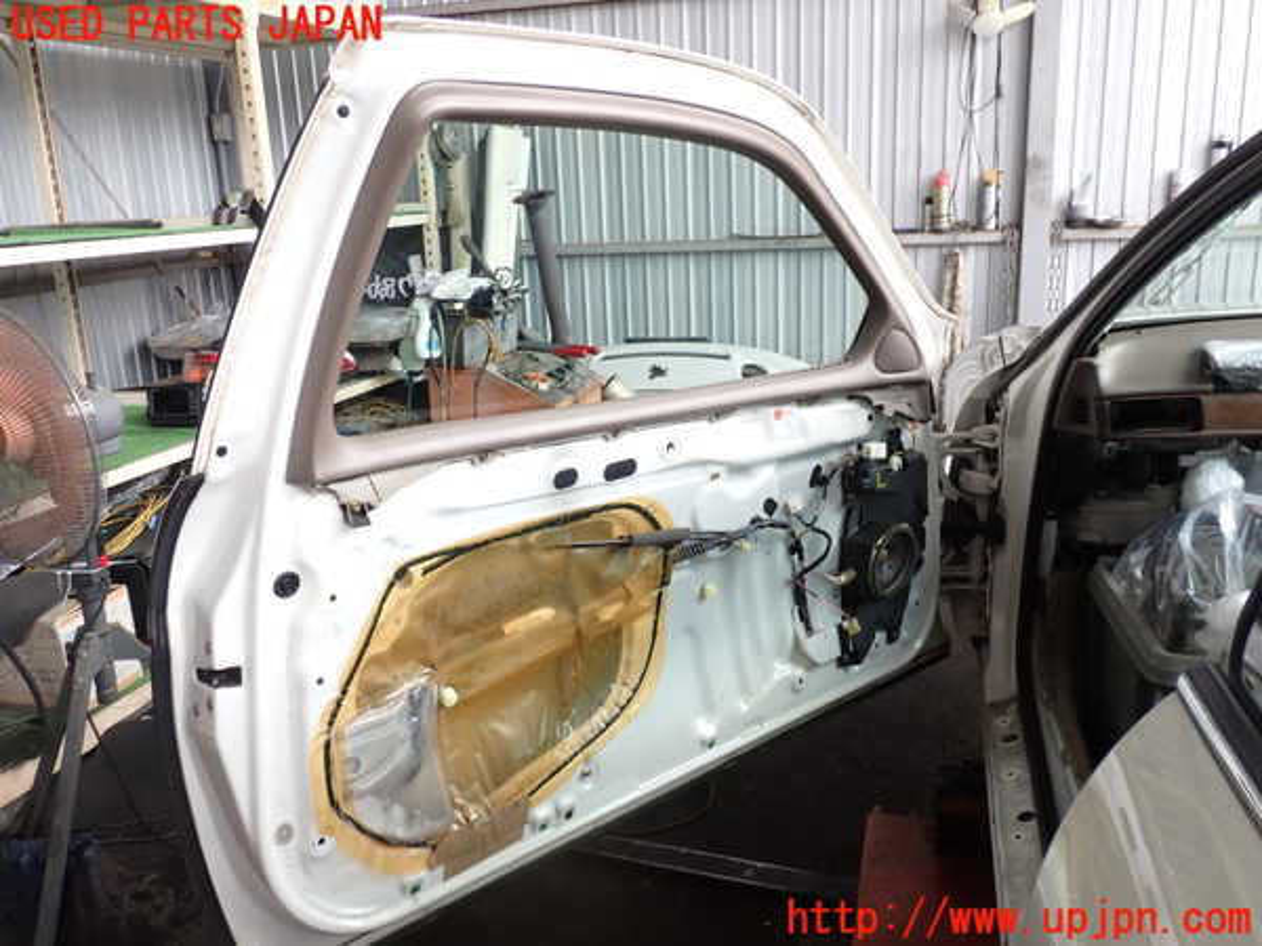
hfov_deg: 60.0
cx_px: 631
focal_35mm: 30
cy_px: 473
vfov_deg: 46.8
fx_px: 1094
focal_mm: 5.4
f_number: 3.2
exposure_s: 1/80
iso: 100
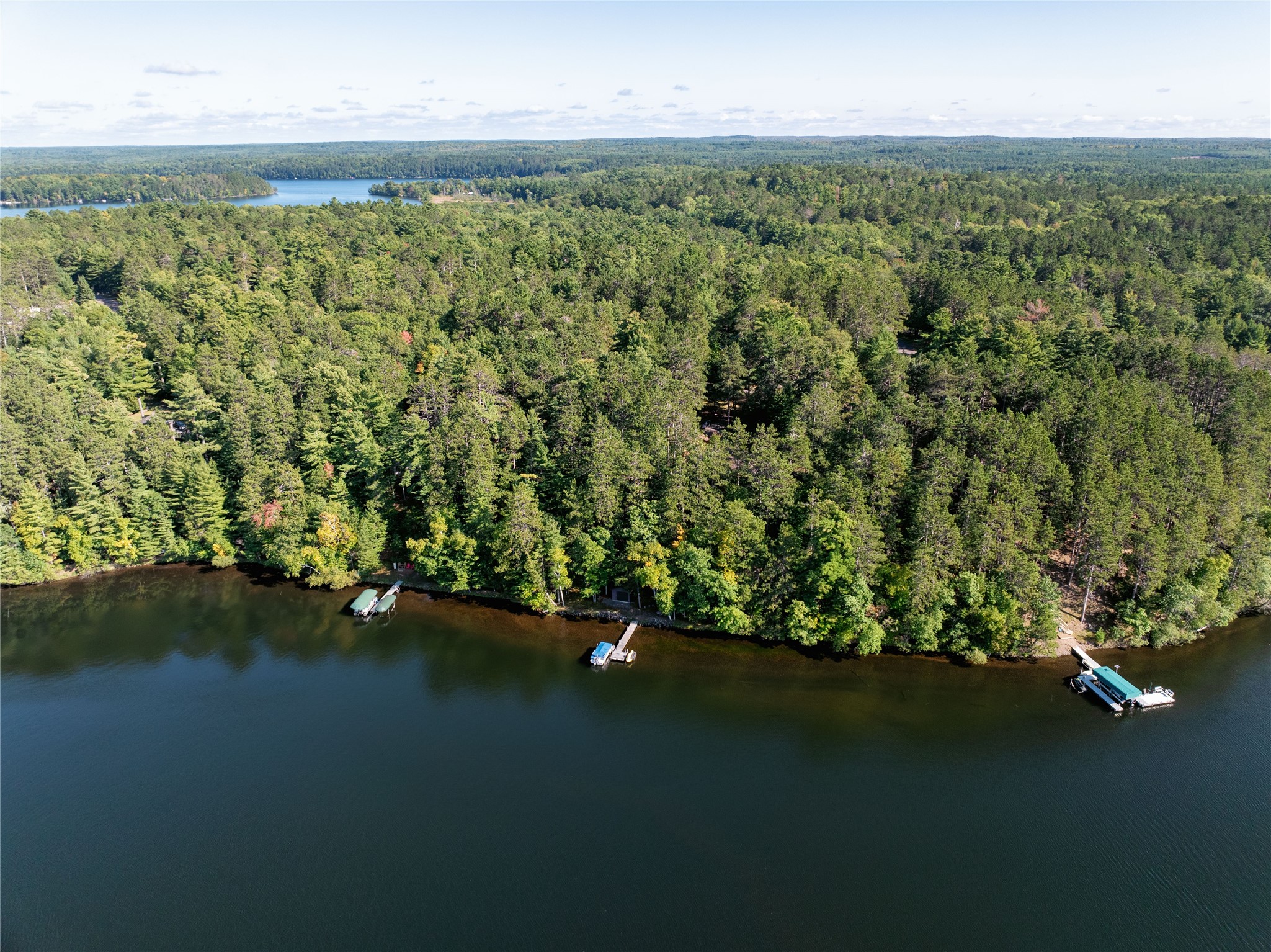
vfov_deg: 56.8
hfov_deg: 71.6
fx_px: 881
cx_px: 636
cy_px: 476
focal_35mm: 24
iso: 260
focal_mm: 12.29
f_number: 2.8
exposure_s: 1/1600
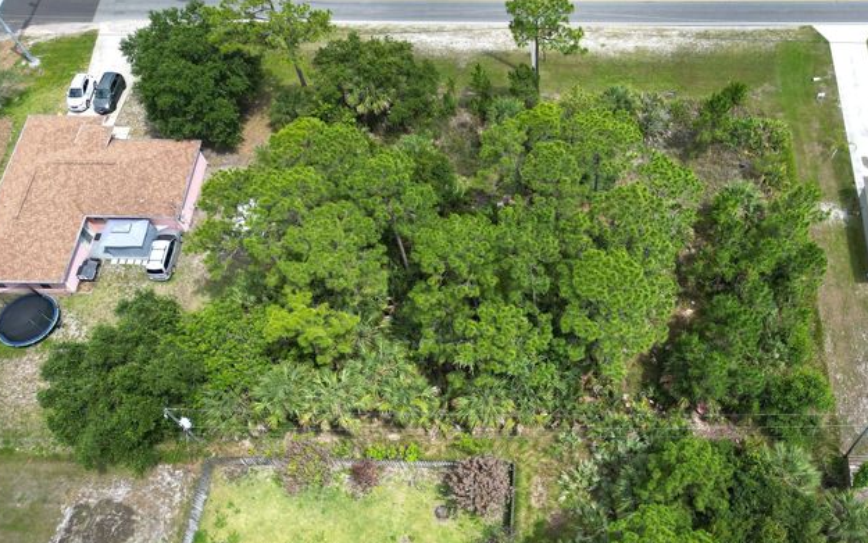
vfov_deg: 47.5
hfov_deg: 70.4
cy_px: 306
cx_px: 426
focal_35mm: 26
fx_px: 615
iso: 110
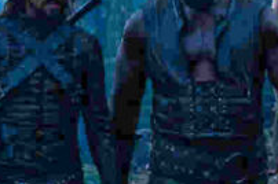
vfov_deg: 4.2
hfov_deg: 6.3
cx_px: 179
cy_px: 50
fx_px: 2506
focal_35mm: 325
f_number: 4.5
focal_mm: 105
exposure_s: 1/200
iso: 1250
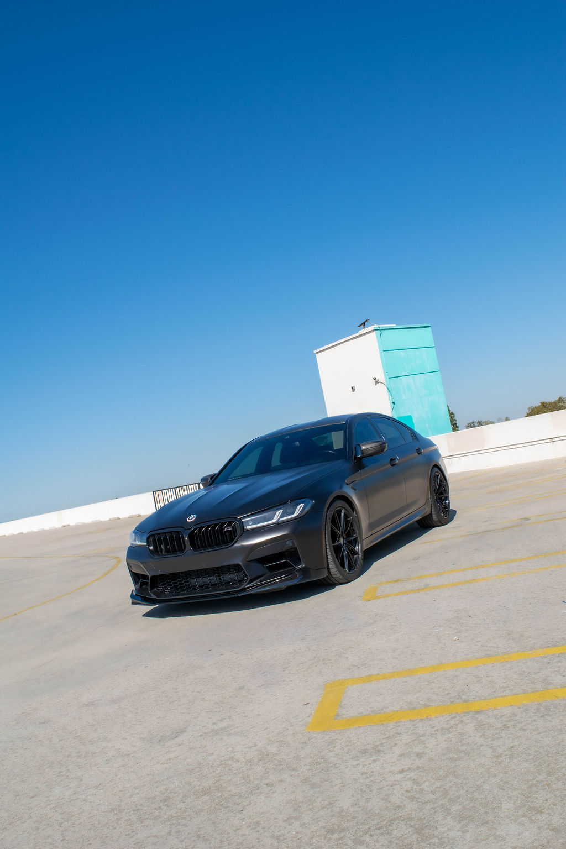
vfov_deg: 59.5
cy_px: 424
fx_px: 743
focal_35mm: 32
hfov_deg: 41.7
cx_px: 283
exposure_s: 1/500
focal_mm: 21
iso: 200
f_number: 11
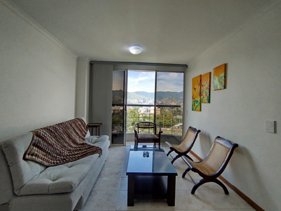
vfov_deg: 81.7
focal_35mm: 15
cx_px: 140
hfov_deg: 98.2
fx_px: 122
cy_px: 106
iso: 64
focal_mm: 1.65
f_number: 2.2
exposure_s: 1/60
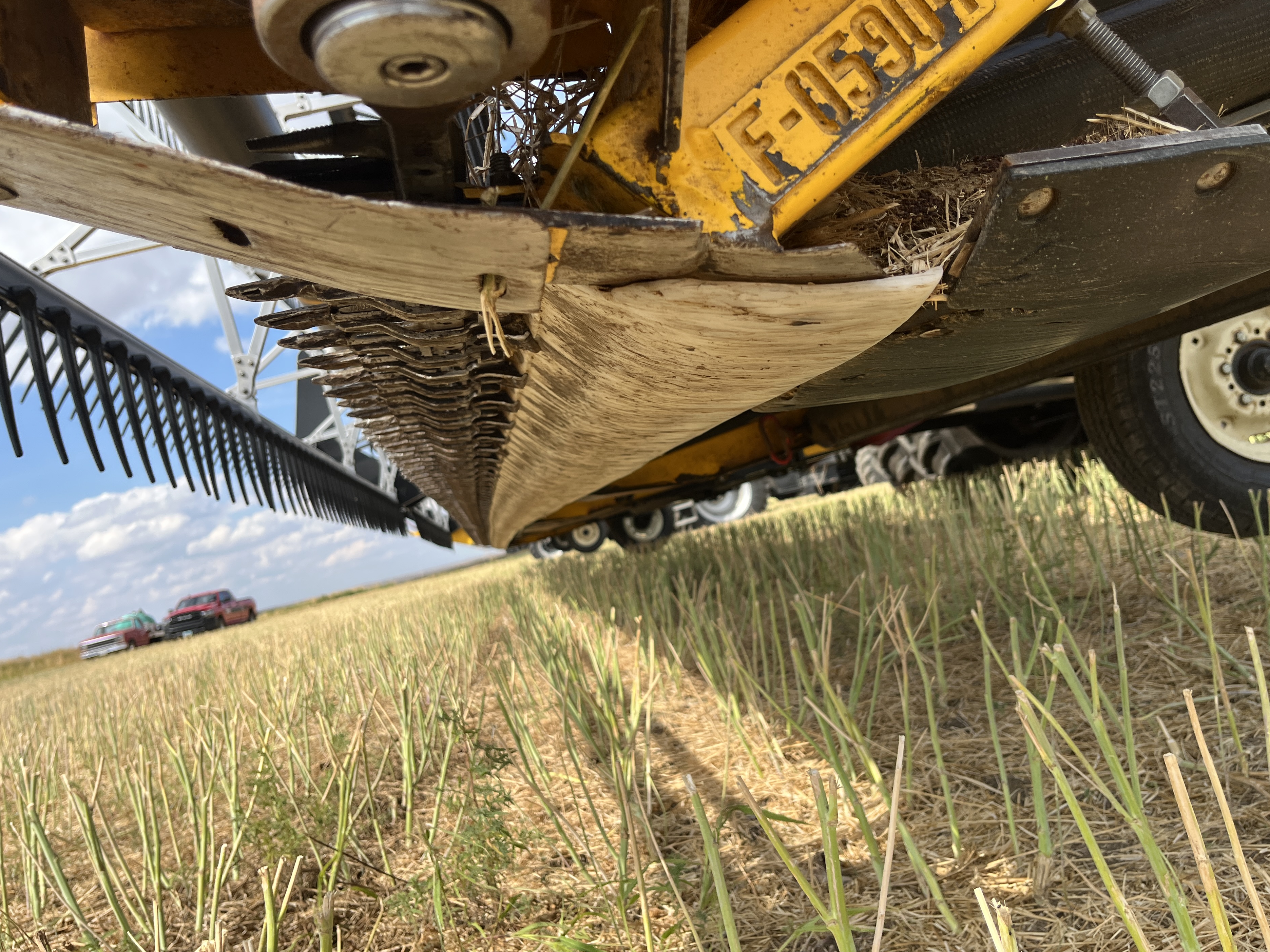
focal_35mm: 28
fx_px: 1027
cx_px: 654
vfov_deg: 49.7
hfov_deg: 63.4
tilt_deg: +1.8
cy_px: 467
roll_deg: +13.9
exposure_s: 1/1923
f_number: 1.6
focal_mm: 5.1
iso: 50
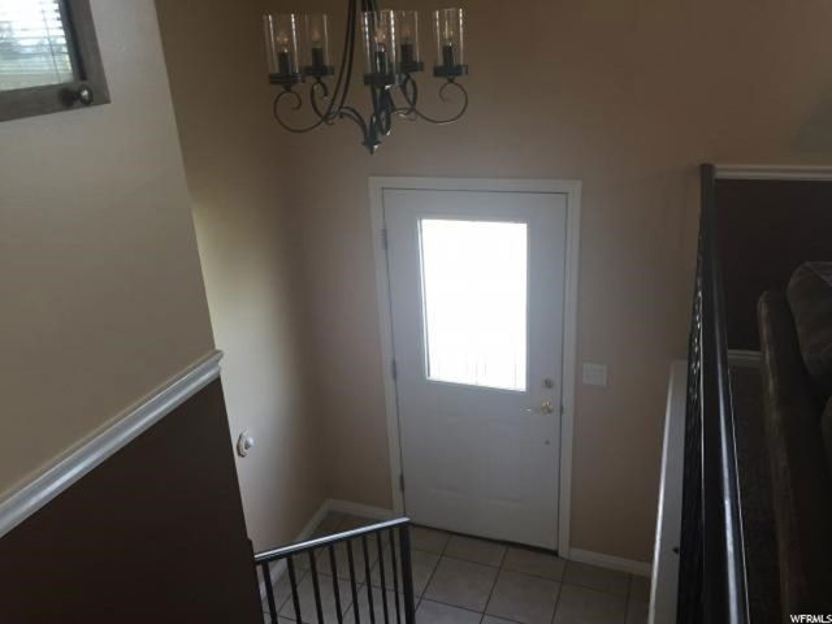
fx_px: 697
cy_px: 312
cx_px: 416
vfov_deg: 48.2
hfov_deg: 61.7
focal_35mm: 29
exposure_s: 1/30
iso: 100
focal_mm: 4.15
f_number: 2.2
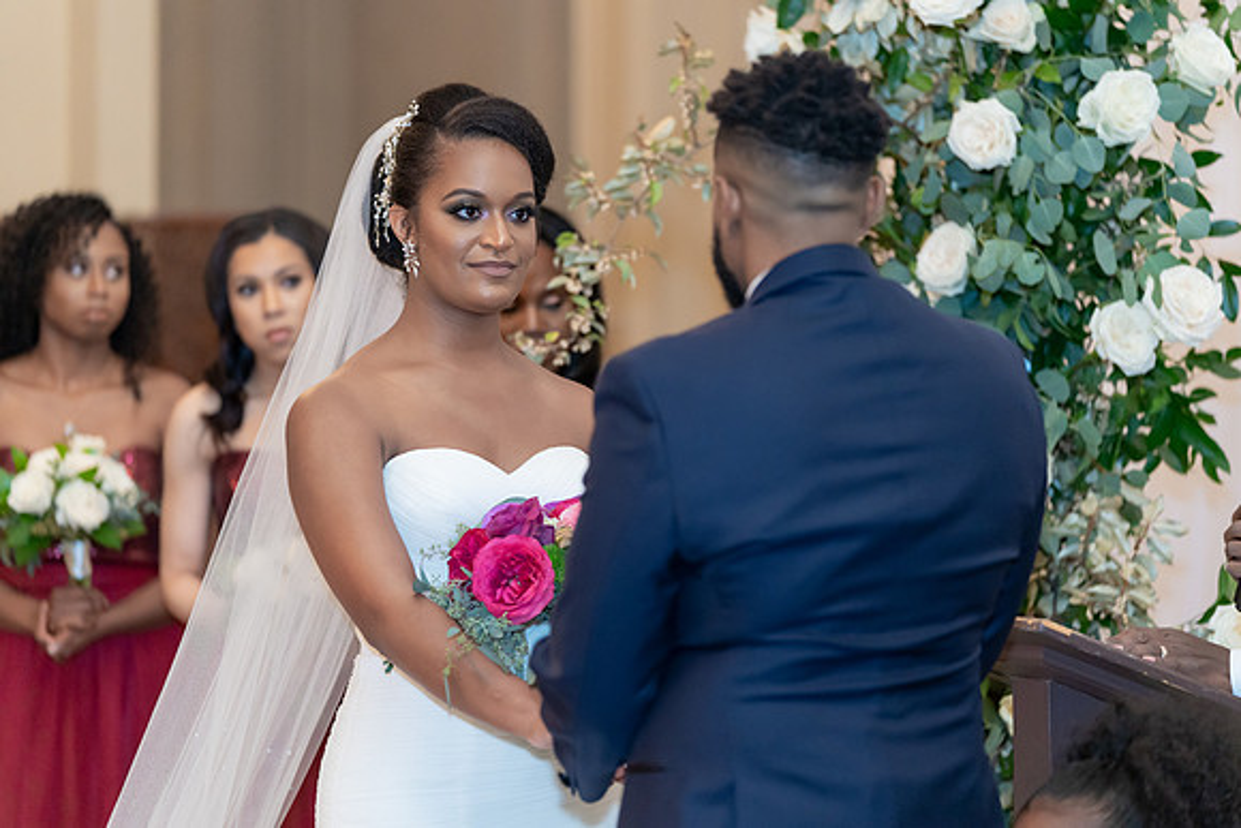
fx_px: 5080
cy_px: 414
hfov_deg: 13.9
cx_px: 620
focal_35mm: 147
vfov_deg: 9.3
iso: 2000
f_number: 2.8
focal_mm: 147
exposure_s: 1/200
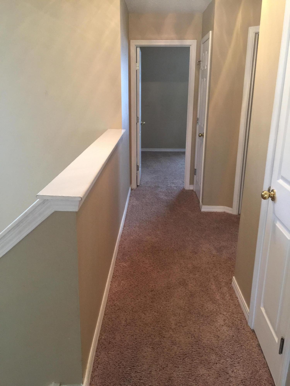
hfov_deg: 48.2
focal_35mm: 29
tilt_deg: -17.3
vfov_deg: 61.7
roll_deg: +0.3
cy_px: 193
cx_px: 145
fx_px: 324
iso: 100
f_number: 2.2
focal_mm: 4.15
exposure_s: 1/15
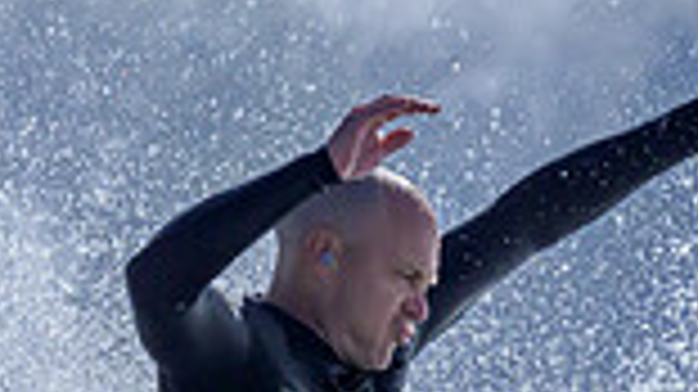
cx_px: 504
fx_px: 58049
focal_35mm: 3138
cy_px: 543
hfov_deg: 0.7
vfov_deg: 0.4
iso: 1100
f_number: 6.3
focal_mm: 800
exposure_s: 1/2000
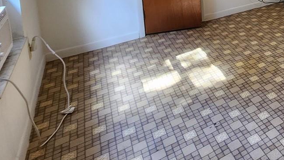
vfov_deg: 27.2
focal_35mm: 35
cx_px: 322
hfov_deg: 42.5
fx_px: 264
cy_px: -57
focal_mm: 2.2
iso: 250
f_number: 2.2
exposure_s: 1/60
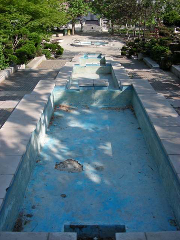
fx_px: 263
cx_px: 90
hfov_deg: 37.7
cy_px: 120
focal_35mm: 38
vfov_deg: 49.0
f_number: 4
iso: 50
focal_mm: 6.3
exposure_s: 1/293
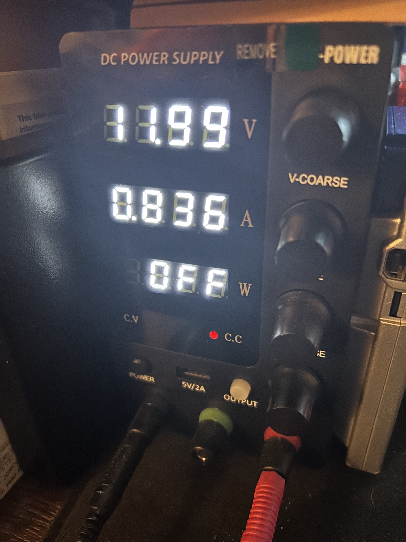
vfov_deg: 67.3
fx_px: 407
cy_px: 271
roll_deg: +1.2
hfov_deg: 53.1
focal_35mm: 26
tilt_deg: -28.8
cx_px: 203
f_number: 1.5
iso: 1000
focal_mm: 5.7
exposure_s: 1/18
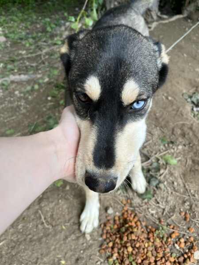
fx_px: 199
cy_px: 132
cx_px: 100
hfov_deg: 53.1
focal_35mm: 26
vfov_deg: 67.3
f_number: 1.6
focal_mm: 5.1
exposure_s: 1/413
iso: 50
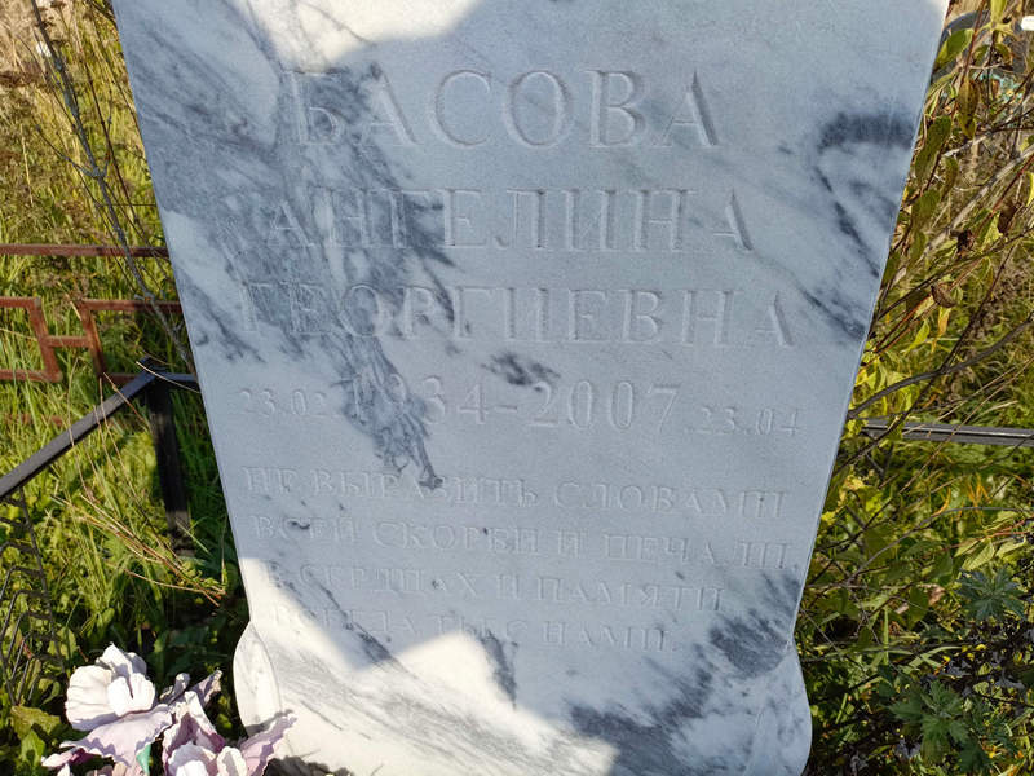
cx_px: 517
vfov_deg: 54.9
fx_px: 747
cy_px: 388
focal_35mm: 25
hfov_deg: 69.4
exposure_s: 1/1070
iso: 116
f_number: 1.69
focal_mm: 4.76
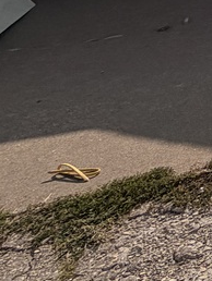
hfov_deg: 10.0
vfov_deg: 20.3
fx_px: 636
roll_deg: -1.6
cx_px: 712
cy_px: -174
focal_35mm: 78
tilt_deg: -1.9
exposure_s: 1/2237
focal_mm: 2.22
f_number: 2.2
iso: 20
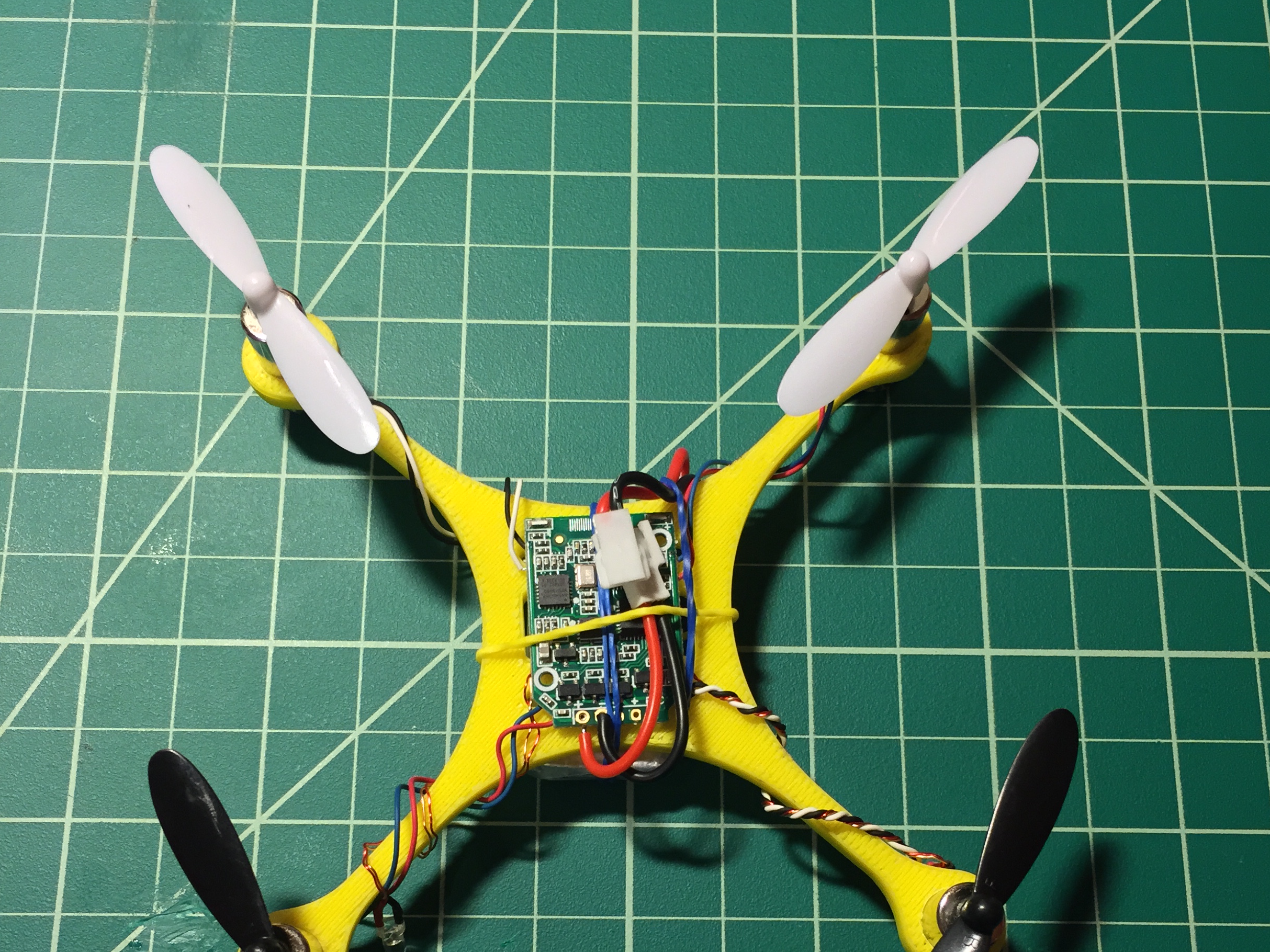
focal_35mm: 39
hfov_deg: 47.9
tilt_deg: -74.1
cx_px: 639
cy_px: 677
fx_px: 1431
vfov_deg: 36.2
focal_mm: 4.15
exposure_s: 1/30
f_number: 2.2
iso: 200
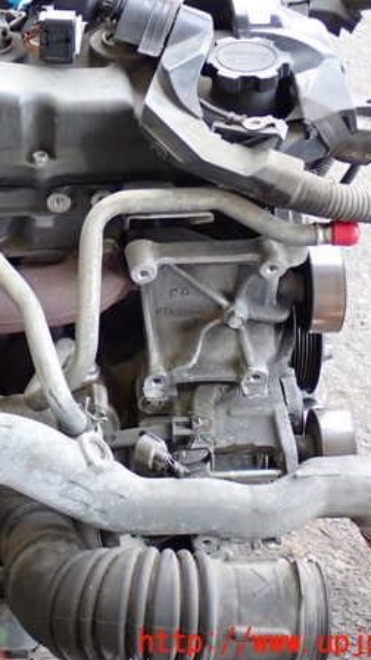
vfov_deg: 29.0
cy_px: 330
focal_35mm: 73
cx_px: 29
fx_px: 1277
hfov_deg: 16.3
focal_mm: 9.01
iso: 320
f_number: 3.2
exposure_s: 1/50
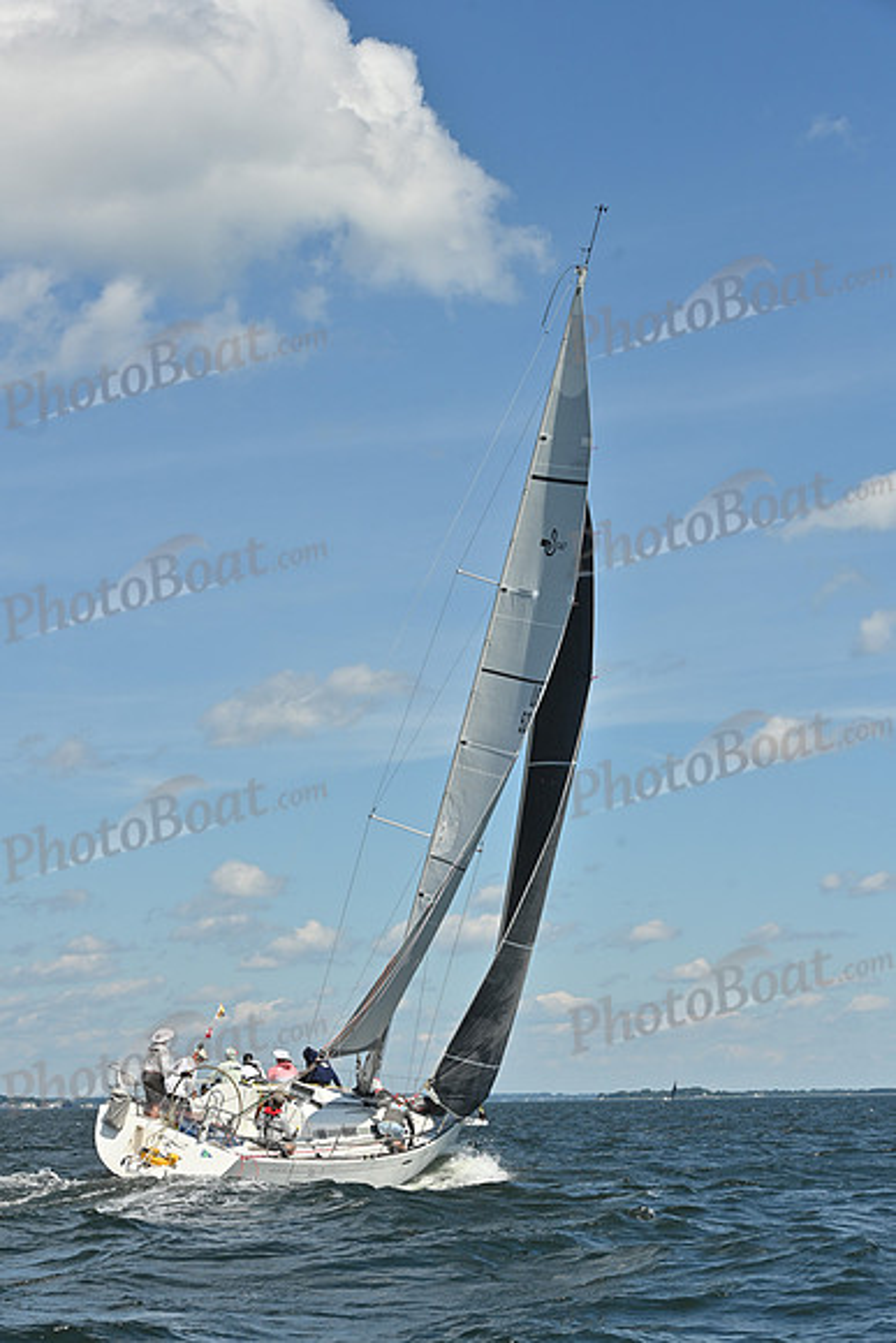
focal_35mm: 75
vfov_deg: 27.0
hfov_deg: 18.2
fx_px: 2798
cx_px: 448
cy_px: 672
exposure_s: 1/1250
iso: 250
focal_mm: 75
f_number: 9
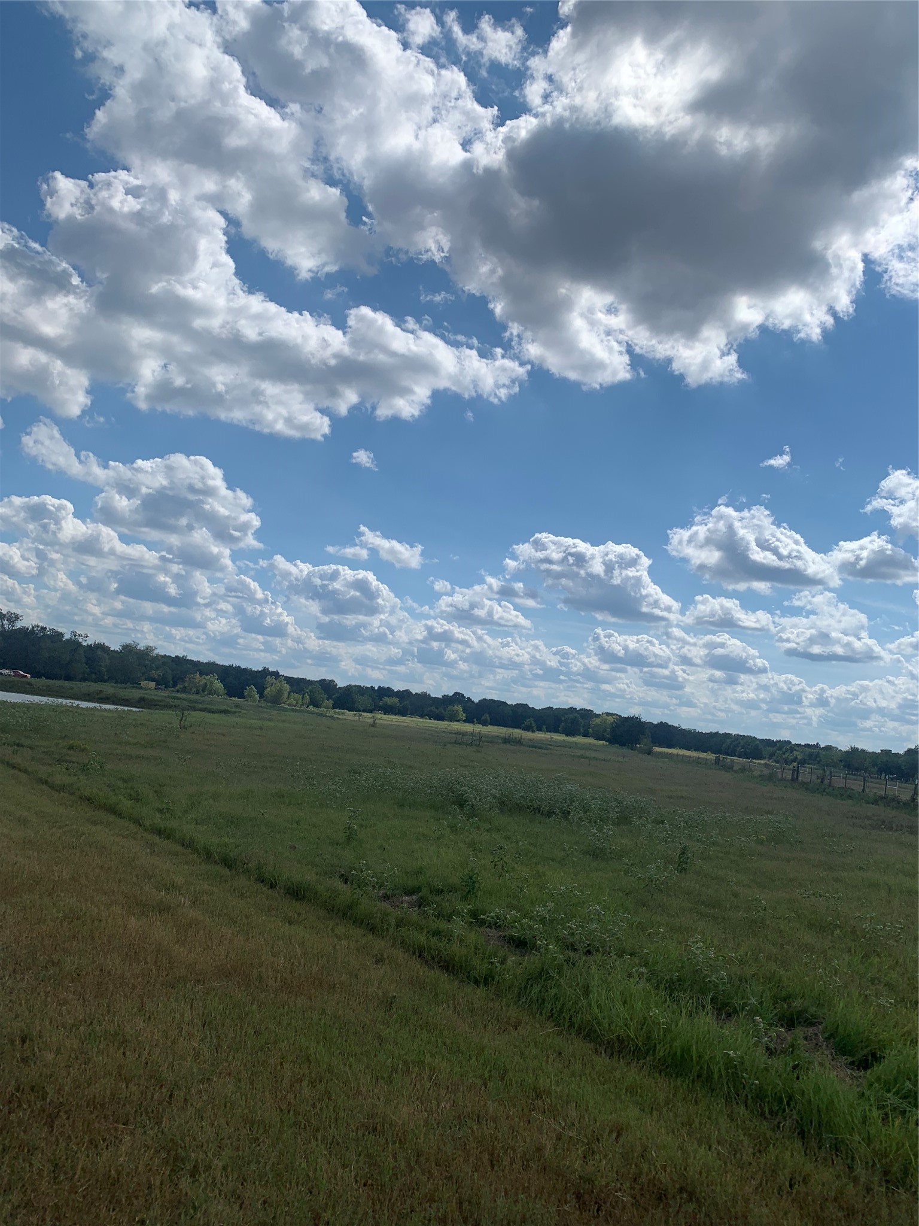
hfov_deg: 53.1
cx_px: 460
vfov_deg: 67.3
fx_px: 920
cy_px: 613
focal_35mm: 26
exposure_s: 1/6897
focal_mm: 4.25
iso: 25
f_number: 1.8
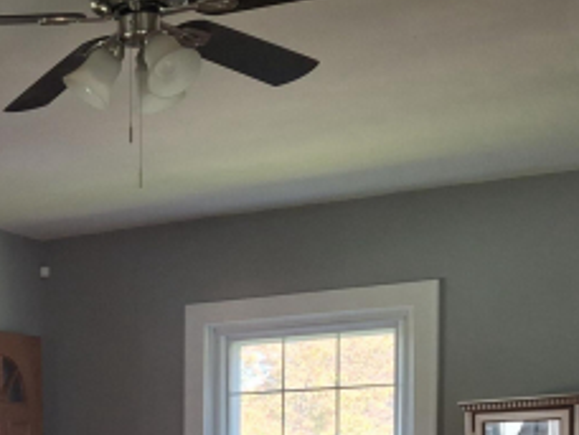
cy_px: 555
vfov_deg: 18.8
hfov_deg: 24.0
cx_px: -133
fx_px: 1221
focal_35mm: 73
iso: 125
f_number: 1.8
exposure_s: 1/120
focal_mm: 4.69
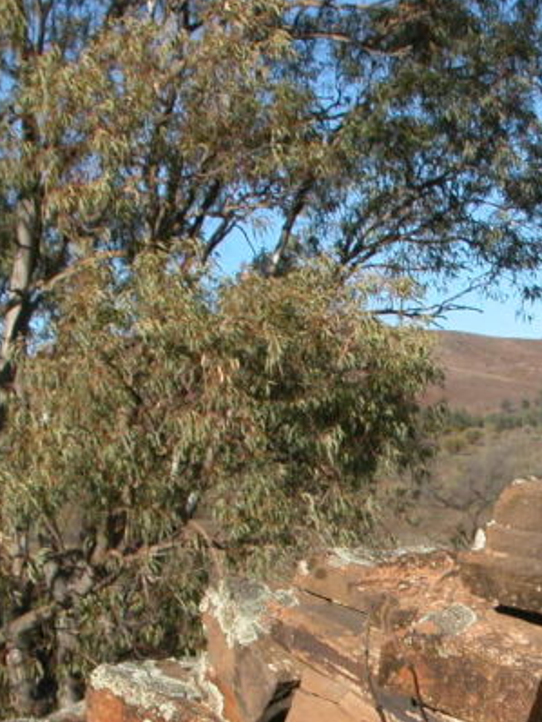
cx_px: 486
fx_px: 1877
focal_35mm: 90
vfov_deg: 21.6
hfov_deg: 16.2
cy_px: 548
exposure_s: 1/269
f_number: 6.3
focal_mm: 8.9
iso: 100
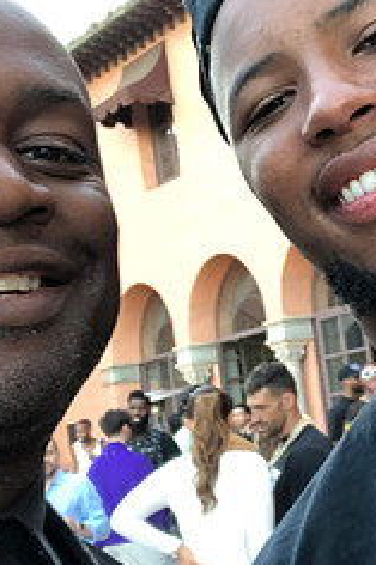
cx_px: 299
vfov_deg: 24.7
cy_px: 227
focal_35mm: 82
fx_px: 1286
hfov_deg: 16.5
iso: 100
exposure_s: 1/60
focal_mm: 2.87
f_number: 2.2
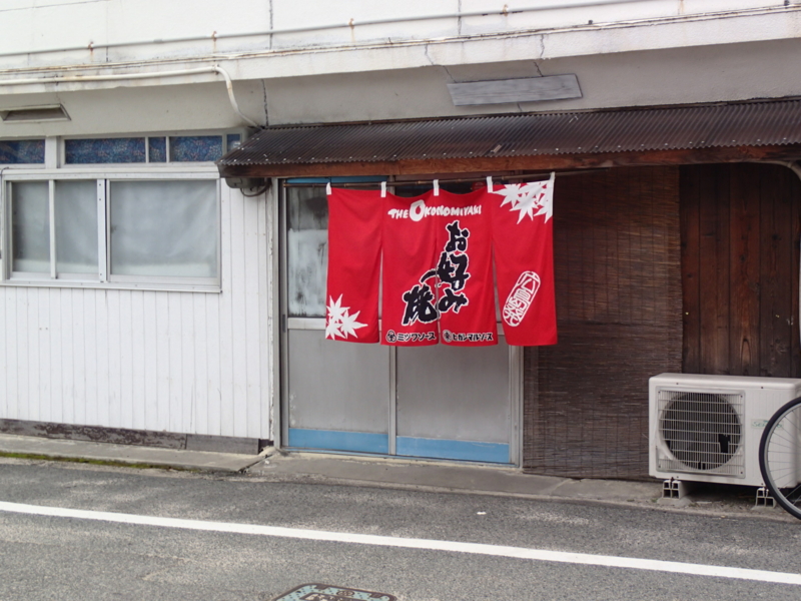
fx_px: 1319
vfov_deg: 25.7
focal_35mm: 57
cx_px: 400
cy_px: 300
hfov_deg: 33.8
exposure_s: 1/160
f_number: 5
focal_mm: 10.29
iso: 100
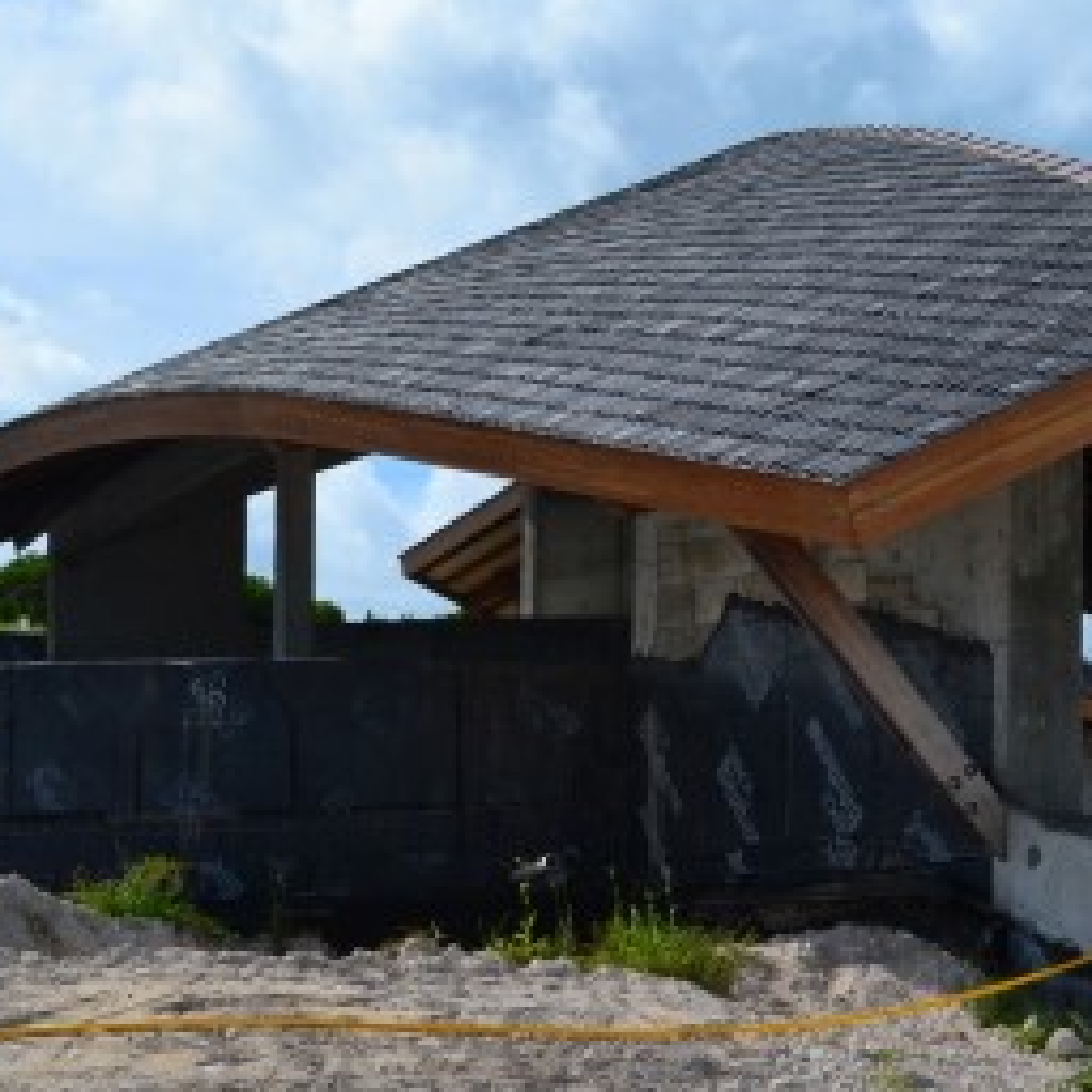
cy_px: 802
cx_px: 793
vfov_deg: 20.0
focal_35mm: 86
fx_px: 3069
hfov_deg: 20.0
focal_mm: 24
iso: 320
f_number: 11
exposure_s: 1/500
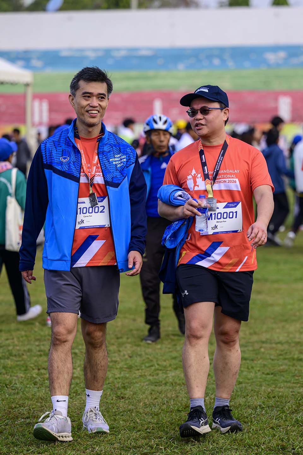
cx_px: 152
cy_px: 228
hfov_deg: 11.9
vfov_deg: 17.8
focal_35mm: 115
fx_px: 1452
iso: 450
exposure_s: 1/2000
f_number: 2.8
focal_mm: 115
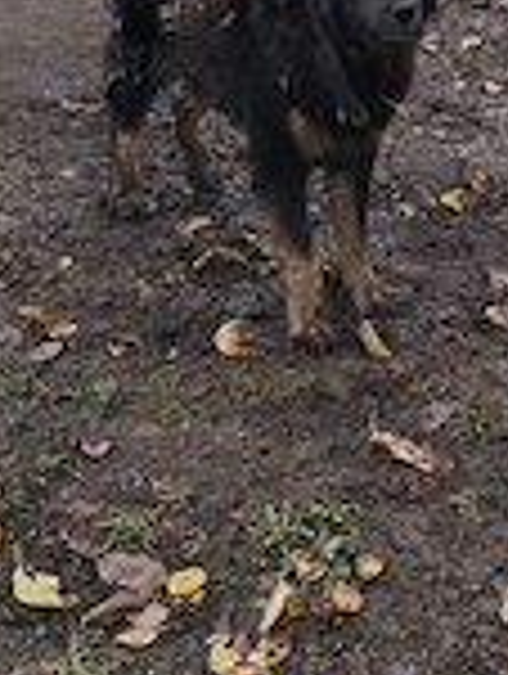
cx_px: 445
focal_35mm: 72
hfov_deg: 20.1
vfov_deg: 26.1
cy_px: 58
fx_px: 1405
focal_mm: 6.12
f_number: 1.9
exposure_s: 1/182
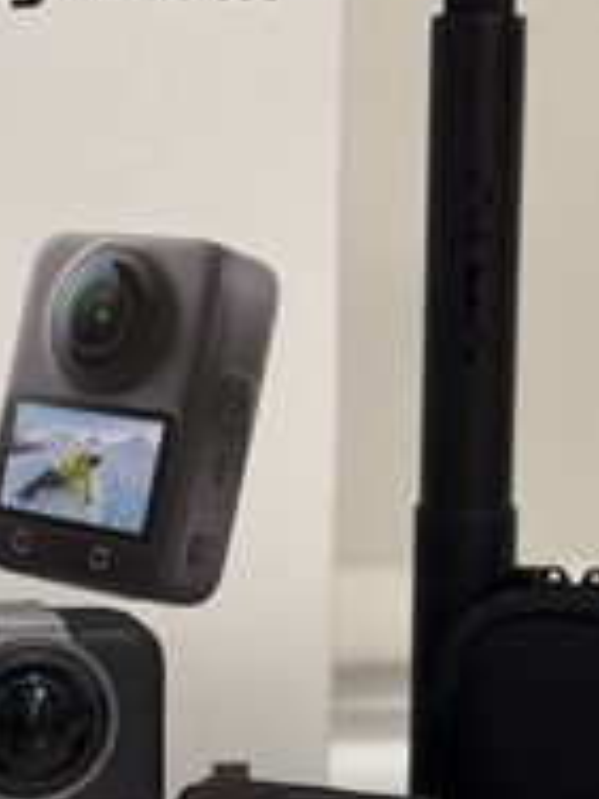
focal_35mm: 128
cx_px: 236
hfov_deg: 11.6
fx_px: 2953
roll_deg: -0.4
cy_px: 586
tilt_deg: -9.1
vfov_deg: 15.3
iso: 500
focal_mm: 6.76
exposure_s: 1/38
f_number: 1.78
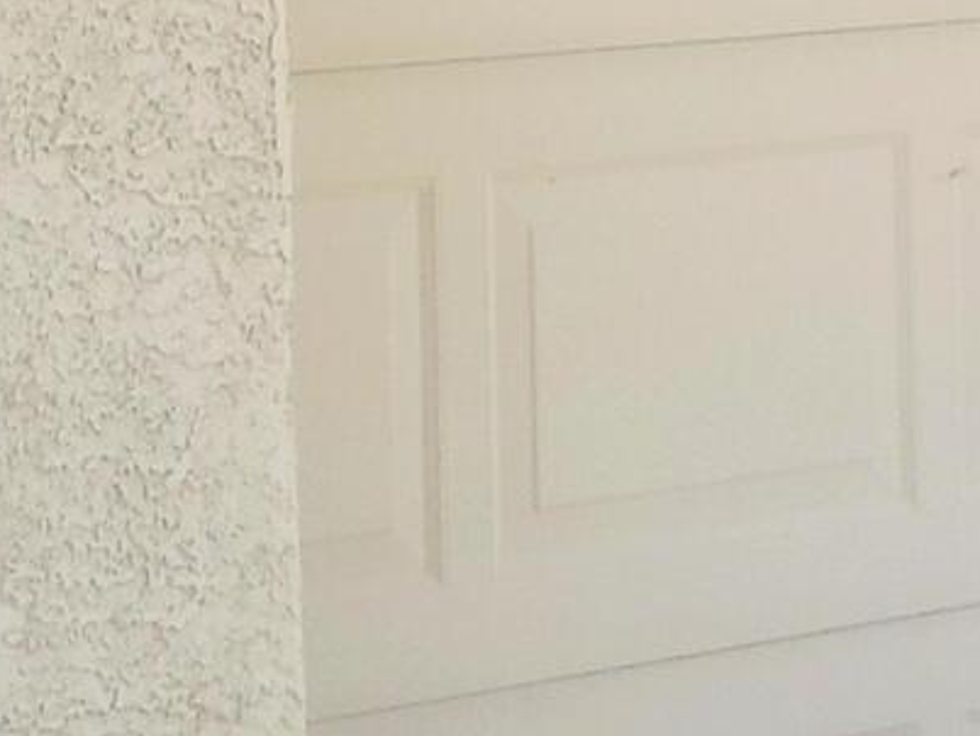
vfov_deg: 8.0
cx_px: 0
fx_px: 5071
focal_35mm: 179
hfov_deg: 10.9
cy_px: -674
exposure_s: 1/400
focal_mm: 4.3
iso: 80
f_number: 3
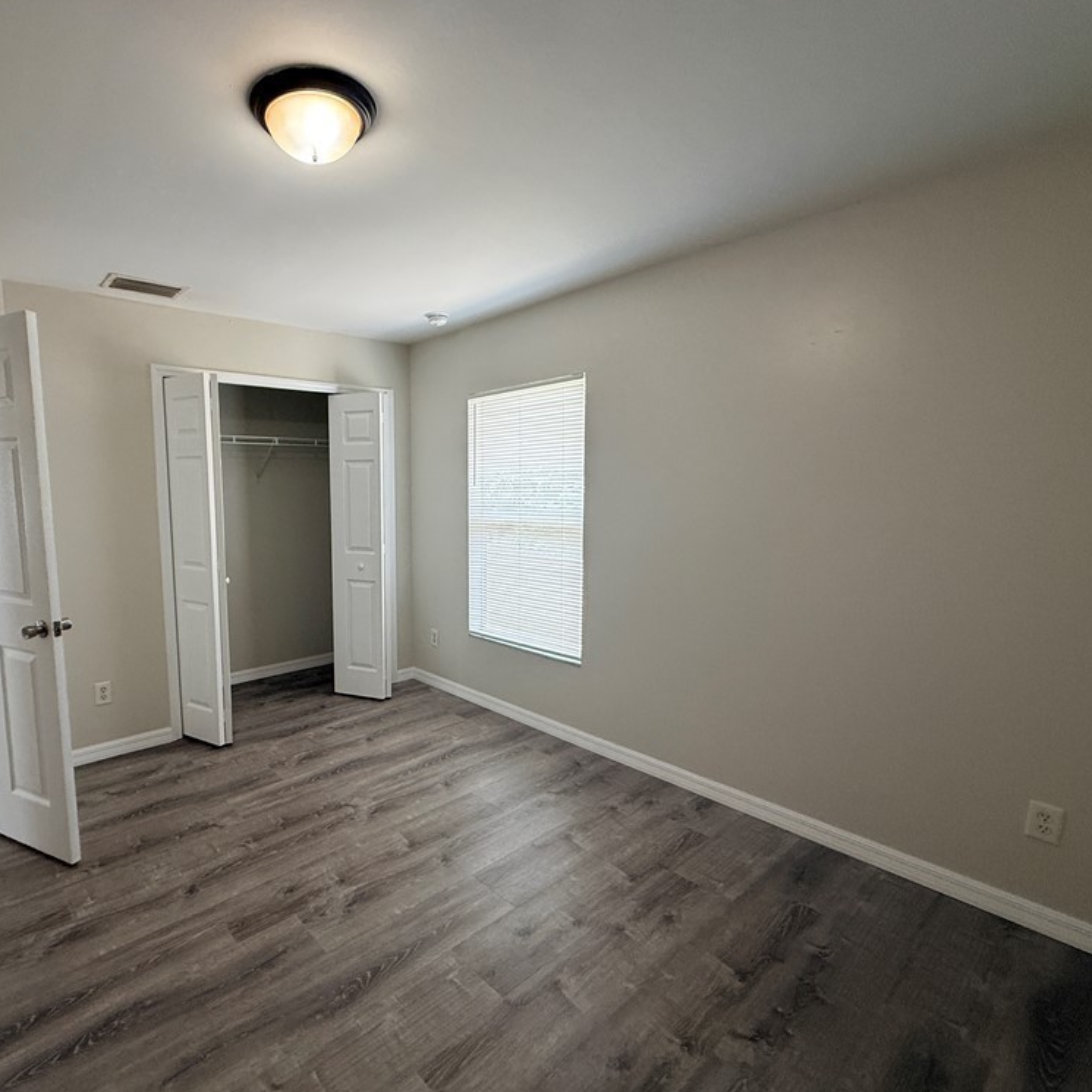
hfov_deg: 82.5
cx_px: 416
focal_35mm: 17
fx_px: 607
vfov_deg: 84.0
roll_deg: +1.0
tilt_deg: -6.0
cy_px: 551
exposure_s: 1/99
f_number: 2.2
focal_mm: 2.22
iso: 250
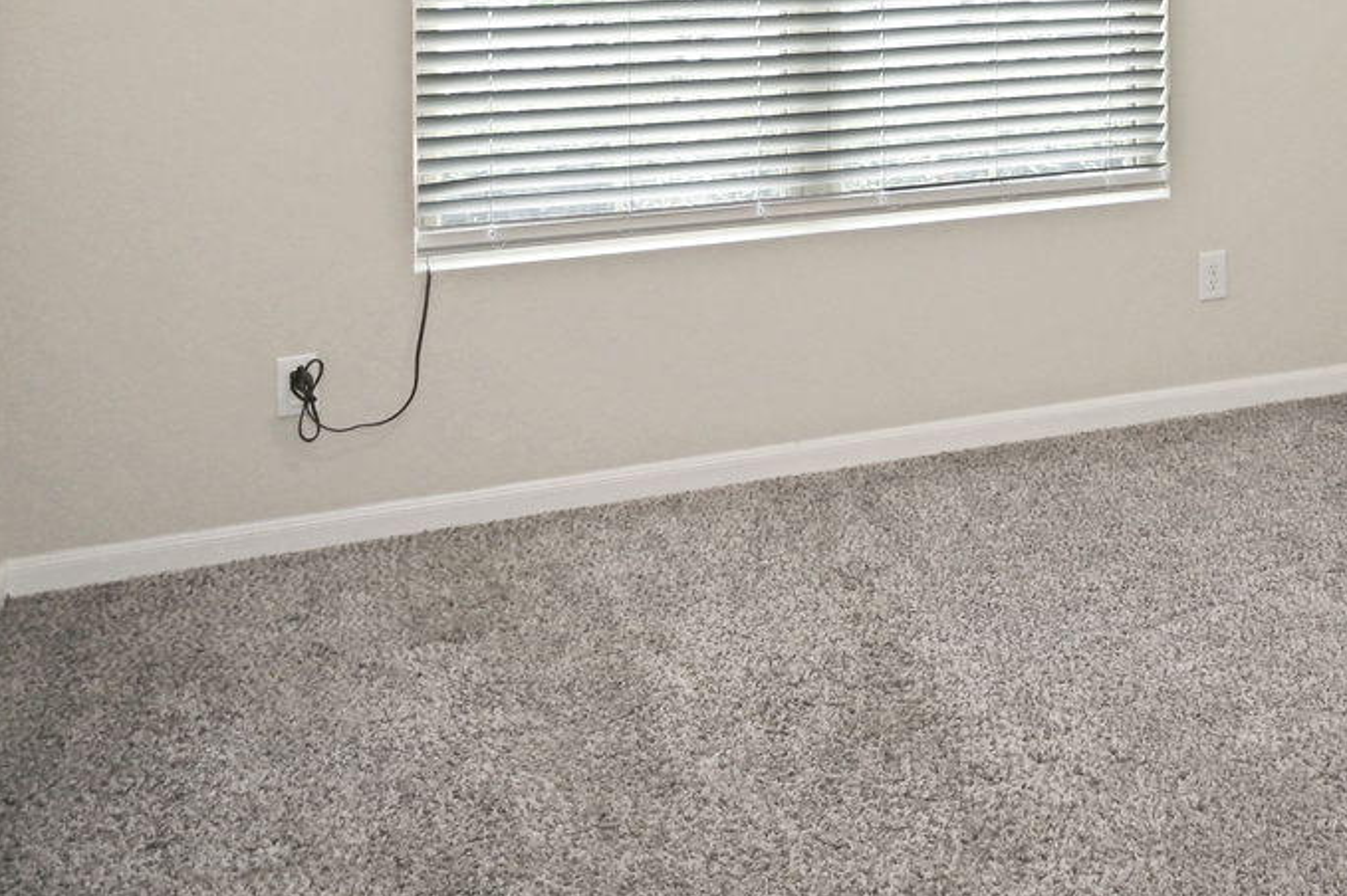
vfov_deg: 27.7
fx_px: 1608
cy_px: -155
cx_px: 955
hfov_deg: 44.4
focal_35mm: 43
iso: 64
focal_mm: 12
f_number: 3.5
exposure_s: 1/30
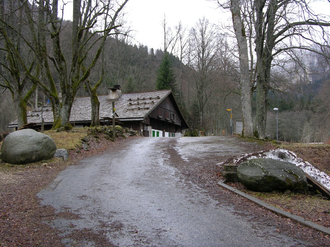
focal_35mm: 35
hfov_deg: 52.6
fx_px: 334
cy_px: 124
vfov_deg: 40.7
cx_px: 165
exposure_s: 1/56.4
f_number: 3.5
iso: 50
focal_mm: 8.9
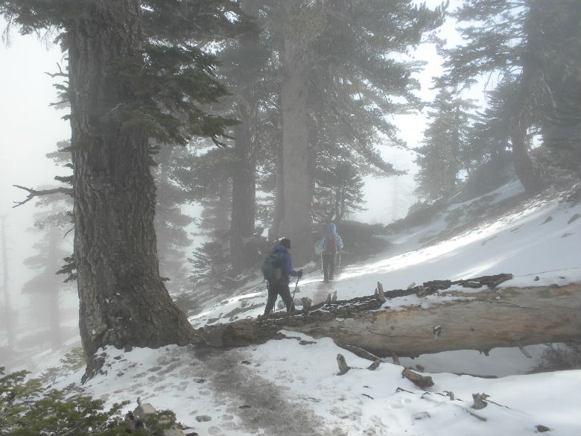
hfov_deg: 50.1
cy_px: 218
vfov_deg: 38.7
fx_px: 621
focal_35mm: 37
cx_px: 290
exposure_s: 1/95
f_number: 10
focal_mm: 6.6
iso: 90
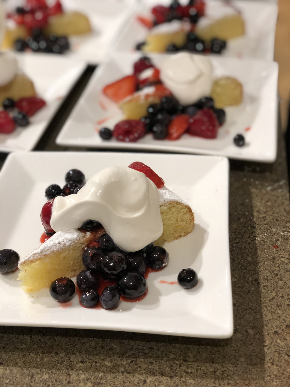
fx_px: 581
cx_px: 145
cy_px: 194
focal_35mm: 52
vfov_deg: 36.8
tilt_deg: -36.8
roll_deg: +3.2
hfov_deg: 28.0
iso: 80
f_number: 2.4
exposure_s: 1/60
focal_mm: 6
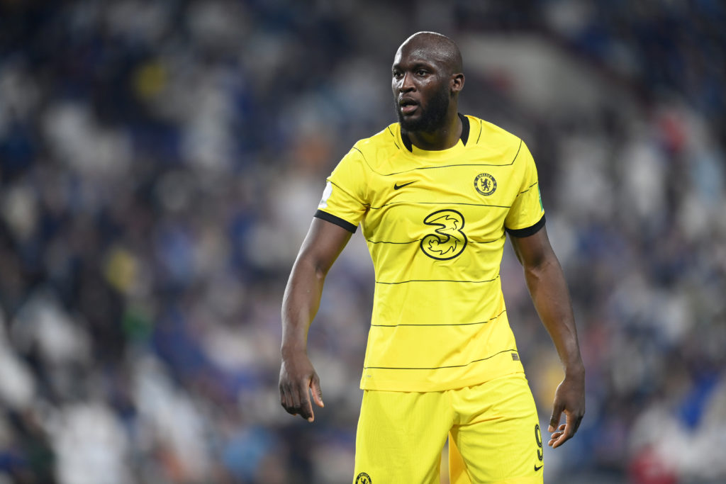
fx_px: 8067
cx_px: 363
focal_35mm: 400
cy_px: 242
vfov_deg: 3.4
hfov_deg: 5.2
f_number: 2.8
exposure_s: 1/1250
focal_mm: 400
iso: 1600
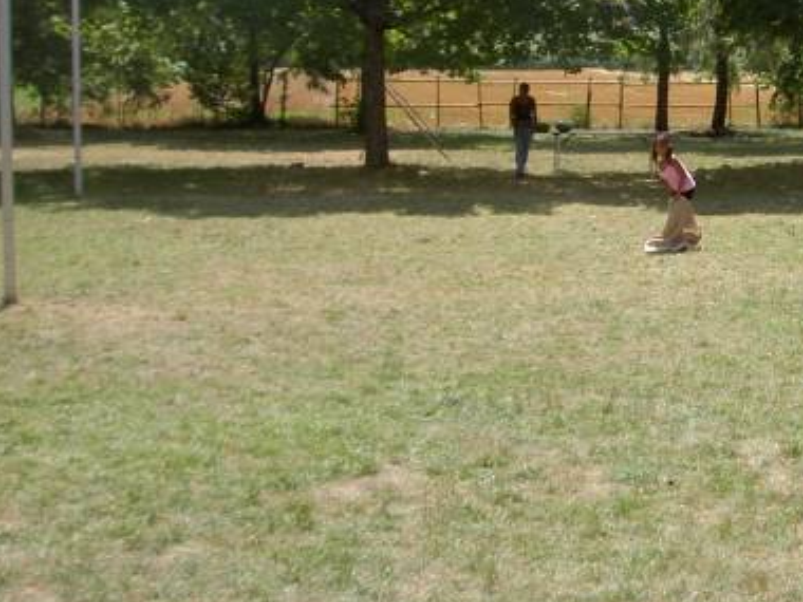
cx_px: 833
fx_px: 1902
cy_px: 144
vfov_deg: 17.9
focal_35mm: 82
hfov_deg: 22.7
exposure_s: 1/250
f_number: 4.7
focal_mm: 8
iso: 100
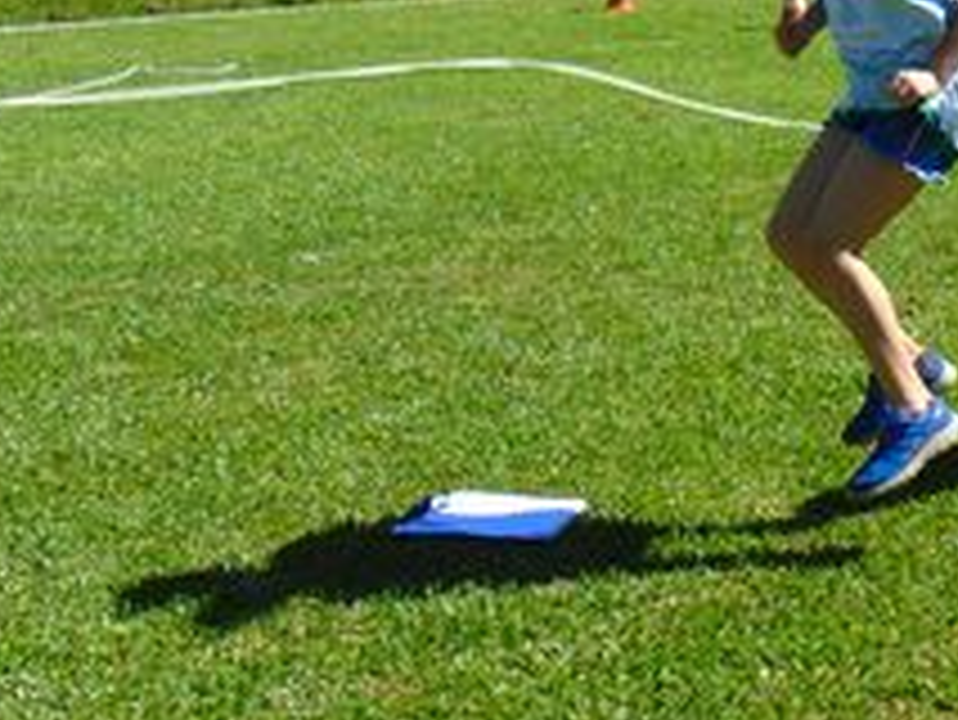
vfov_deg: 19.4
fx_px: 2077
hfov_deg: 24.9
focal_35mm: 75
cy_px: 122
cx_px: 936
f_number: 3
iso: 80
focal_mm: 4.5
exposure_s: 1/1000
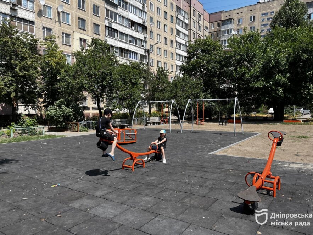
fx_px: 235
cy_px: 118
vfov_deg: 53.1
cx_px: 156
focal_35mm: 26
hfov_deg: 67.3
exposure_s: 1/2179
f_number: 1.6
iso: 50
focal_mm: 5.1
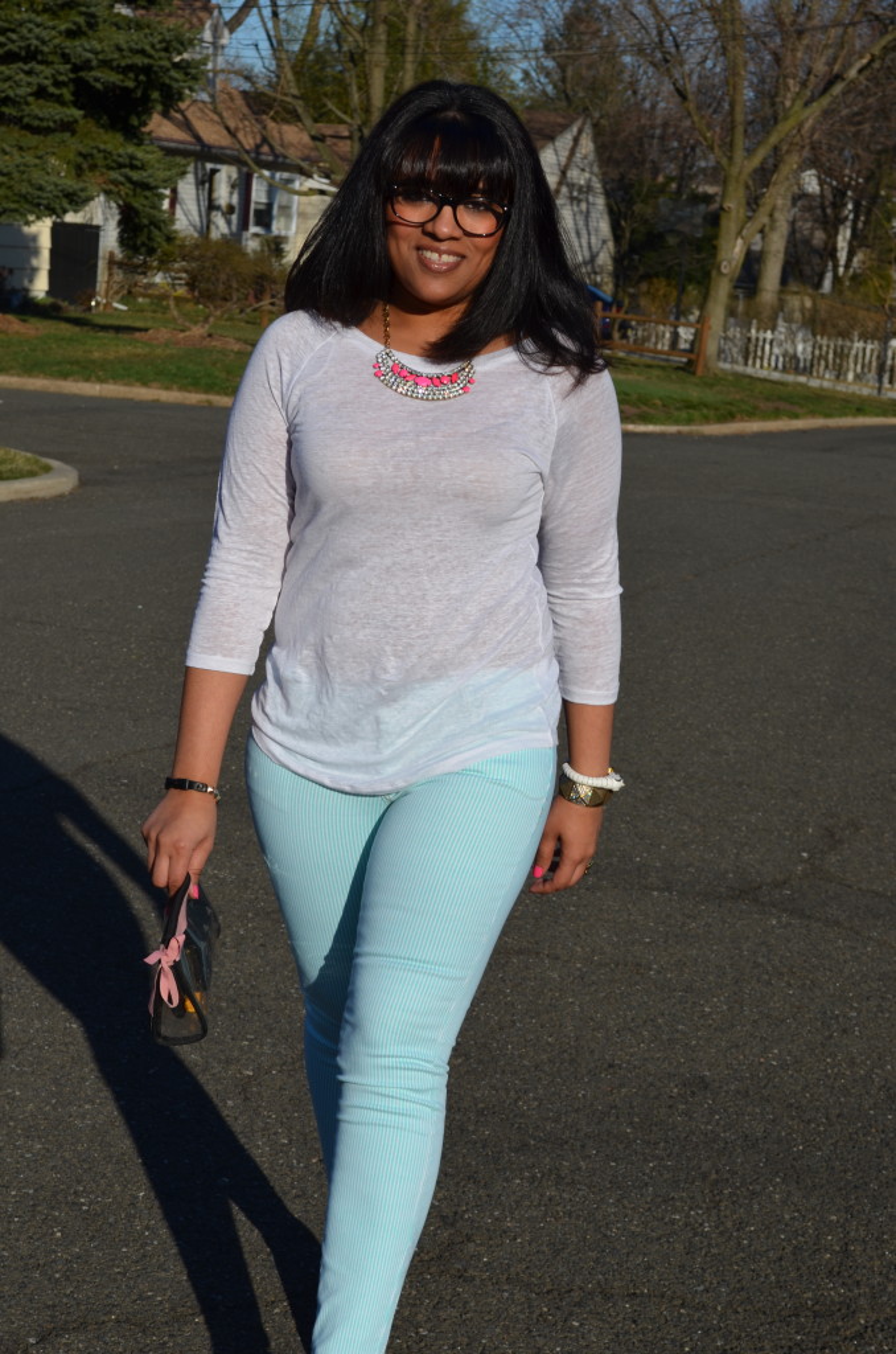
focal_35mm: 82
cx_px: 448
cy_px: 677
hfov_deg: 16.5
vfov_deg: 24.7
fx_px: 3094
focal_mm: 55
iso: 100
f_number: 9
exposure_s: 1/320
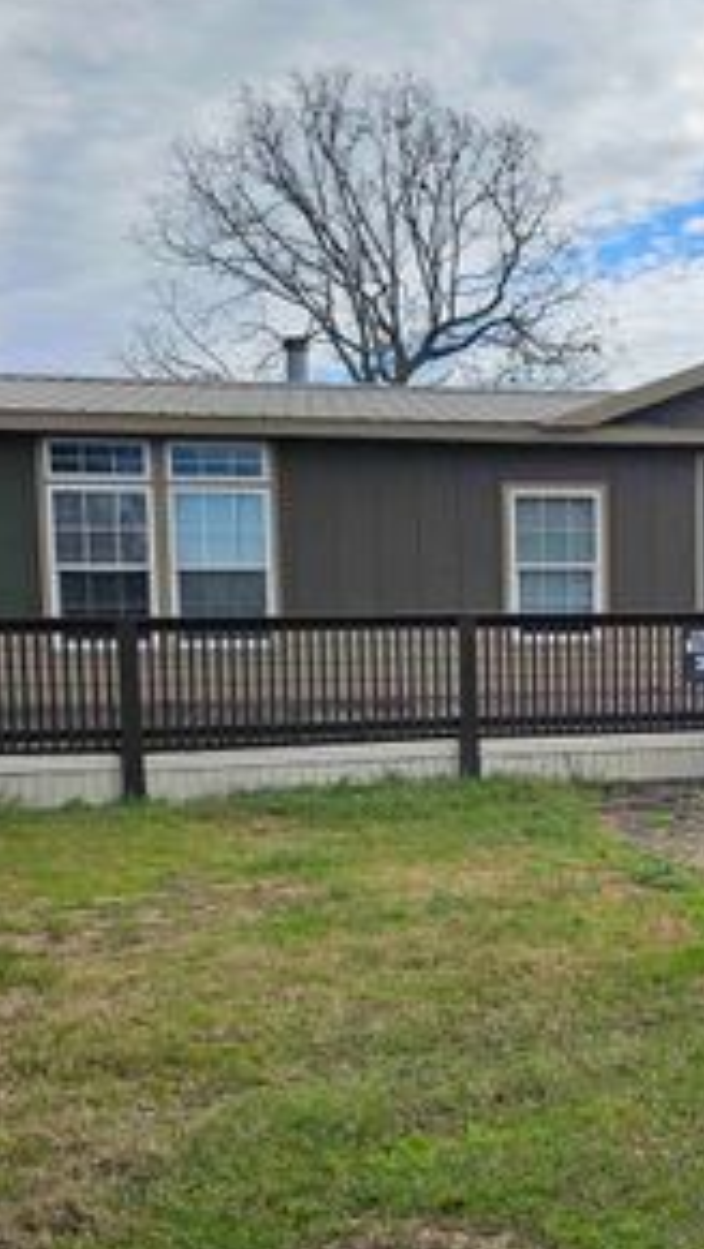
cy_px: 706
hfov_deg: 26.7
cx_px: 644
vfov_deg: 47.2
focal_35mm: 43
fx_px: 1425
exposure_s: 1/1395
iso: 16
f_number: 1.7
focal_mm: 6.3
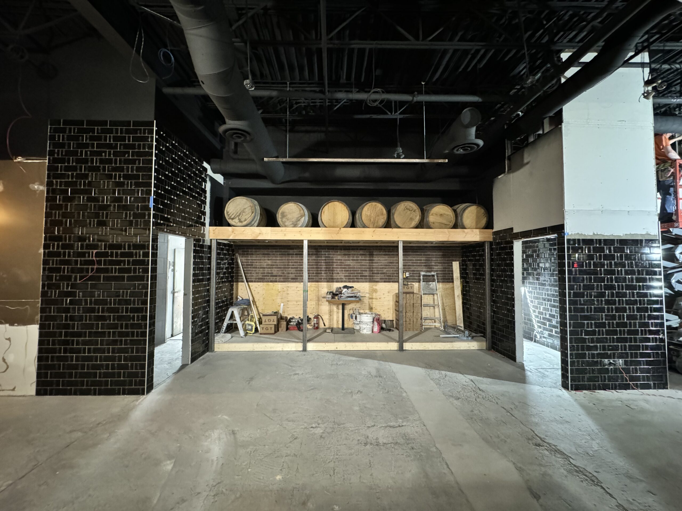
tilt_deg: +1.7
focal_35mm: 14
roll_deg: -0.4
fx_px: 276
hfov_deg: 102.1
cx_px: 341
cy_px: 256
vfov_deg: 85.7
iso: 1600
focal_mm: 2.22
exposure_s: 1/40
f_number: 2.2
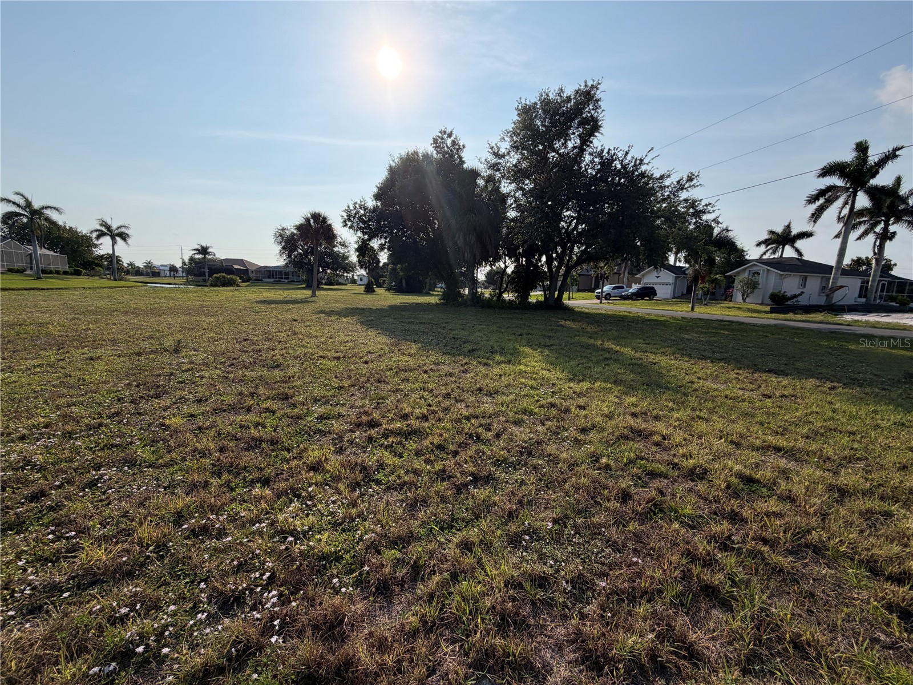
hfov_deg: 102.1
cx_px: 456
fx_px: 369
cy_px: 342
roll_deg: +0.3
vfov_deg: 85.7
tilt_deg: -8.6
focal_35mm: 14
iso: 25
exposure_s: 1/1745
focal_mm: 2.22
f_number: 2.2
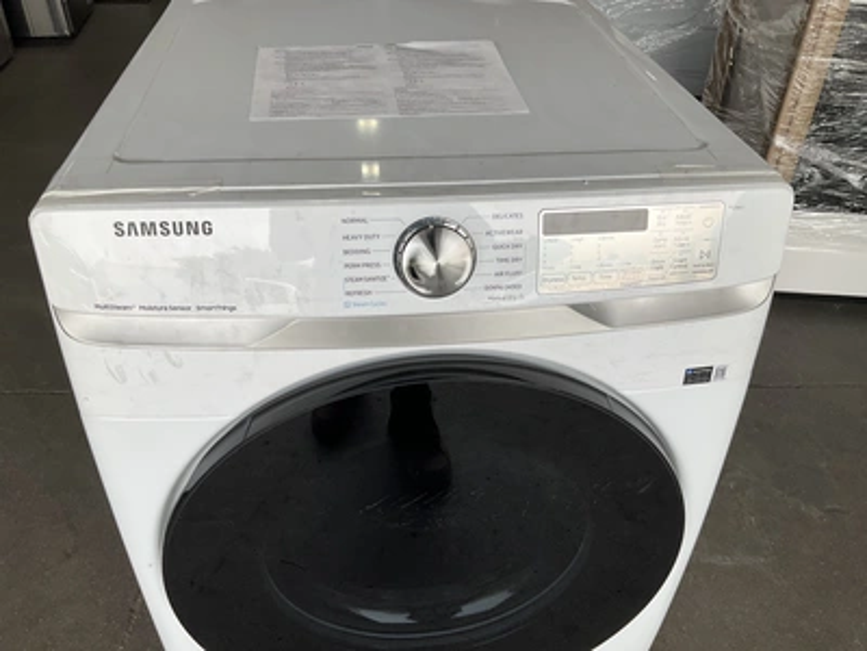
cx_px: 434
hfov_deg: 61.7
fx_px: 726
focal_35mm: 29
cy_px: 326
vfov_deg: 48.2
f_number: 1.8
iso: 25
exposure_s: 1/391
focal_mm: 3
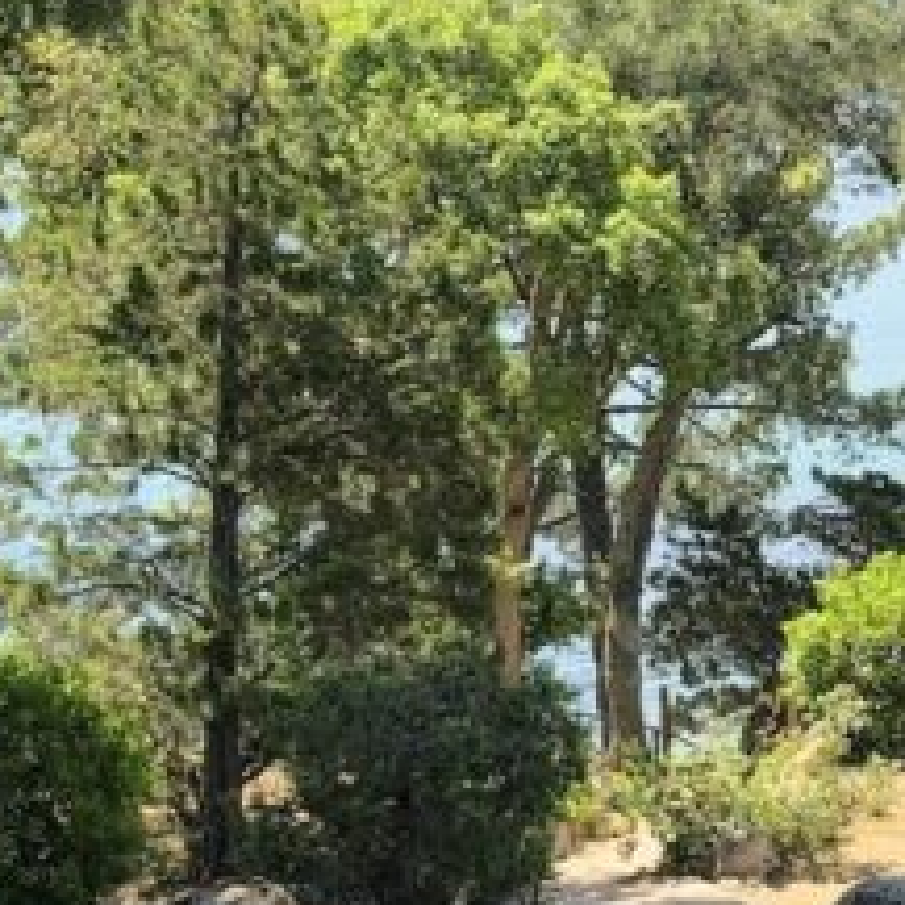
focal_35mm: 96
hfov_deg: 17.3
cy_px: 421
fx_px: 2840
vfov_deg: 18.1
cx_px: 1076
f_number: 1.4
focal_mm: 6.5
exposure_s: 1/5445
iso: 64
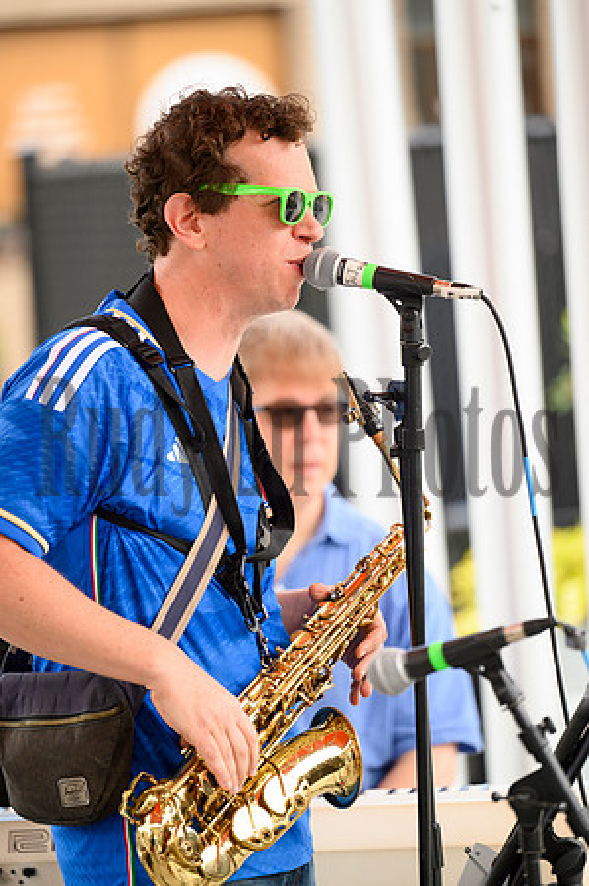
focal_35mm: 175
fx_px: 4304
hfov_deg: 7.8
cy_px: 443
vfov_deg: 11.8
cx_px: 294
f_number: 2.8
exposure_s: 1/800
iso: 400
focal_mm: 175
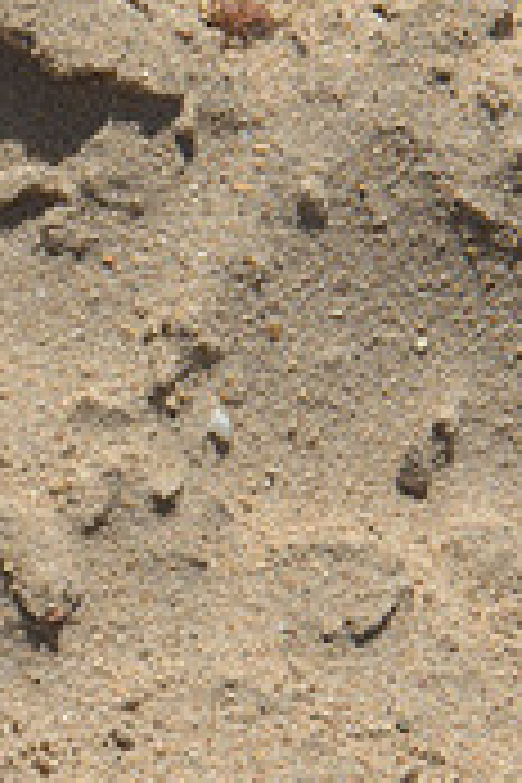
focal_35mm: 234
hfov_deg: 5.7
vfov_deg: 8.8
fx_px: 5089
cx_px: -724
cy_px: 587
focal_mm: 70
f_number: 14
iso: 200
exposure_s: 1/320
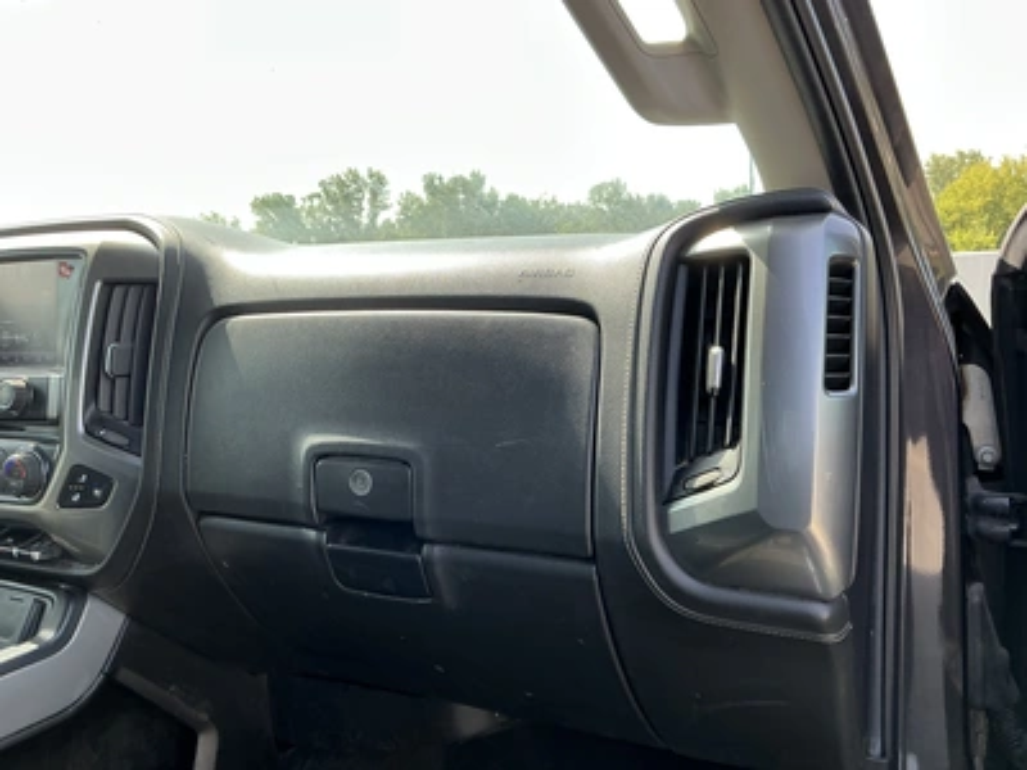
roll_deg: +2.4
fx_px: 831
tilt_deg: -6.4
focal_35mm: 28
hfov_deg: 63.4
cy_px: 385
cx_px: 514
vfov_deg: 49.7
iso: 20
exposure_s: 1/122
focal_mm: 3
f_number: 1.8
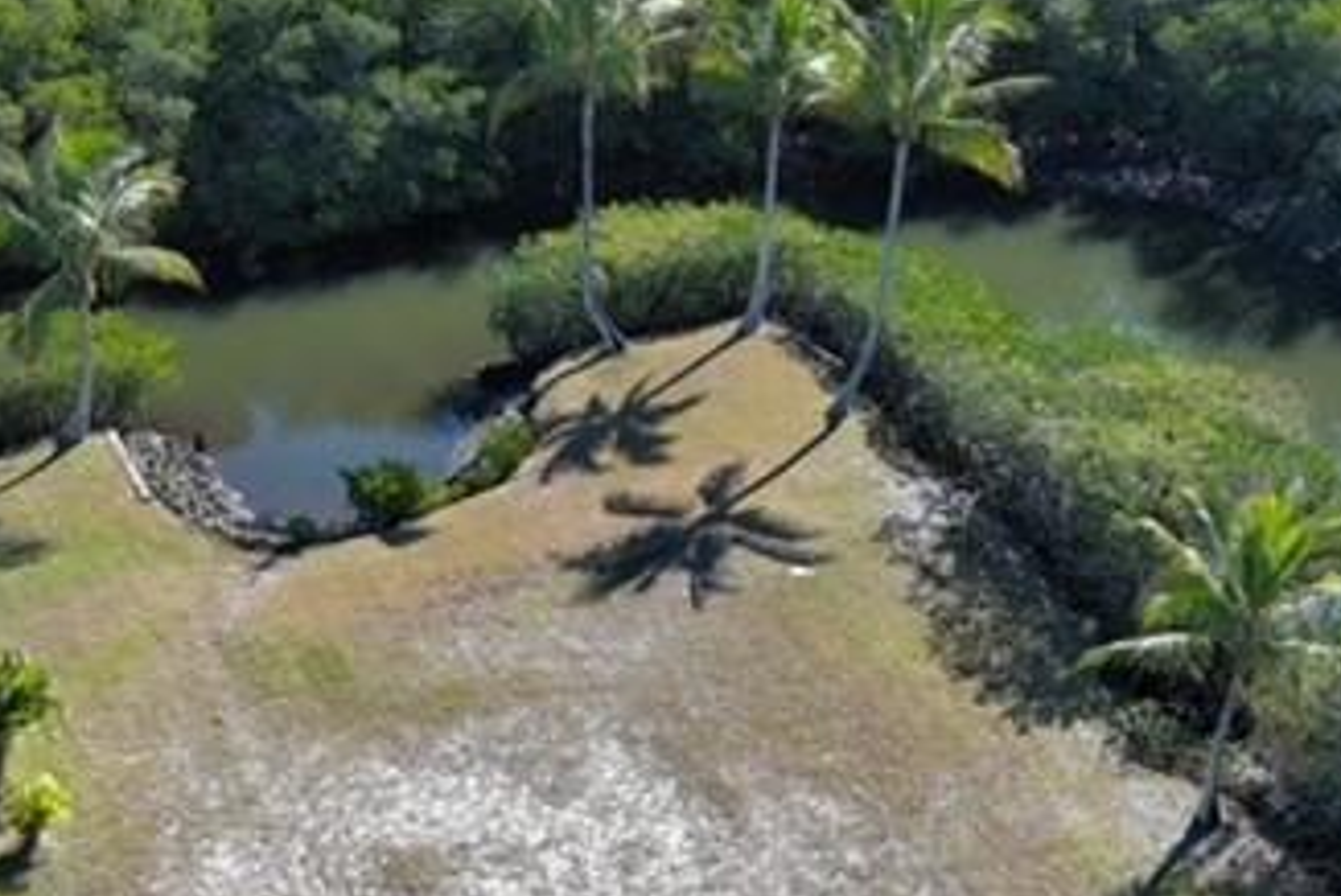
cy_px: 863
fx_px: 2125
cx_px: 617
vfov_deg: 23.0
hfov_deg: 35.0
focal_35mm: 57
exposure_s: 1/75.4
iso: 100
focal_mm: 10.57
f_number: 2.8
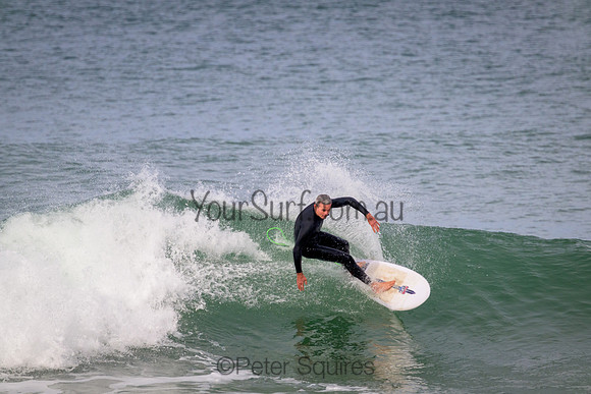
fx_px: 13136
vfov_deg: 1.7
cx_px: 296
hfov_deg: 2.6
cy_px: 197
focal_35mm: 800
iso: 1250
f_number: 11
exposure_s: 1/2000
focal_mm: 800
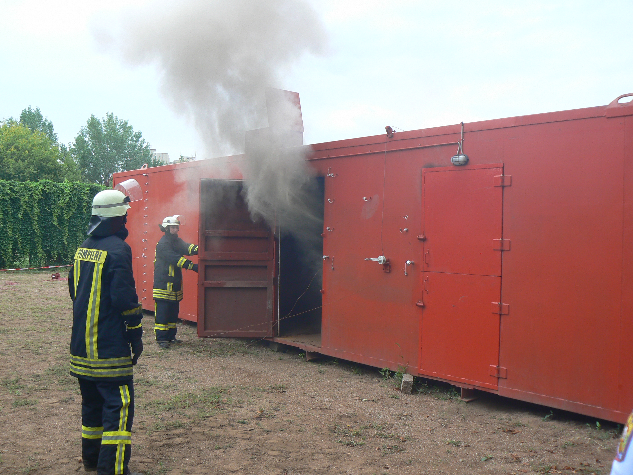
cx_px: 316
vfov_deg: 39.7
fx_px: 658
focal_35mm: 36
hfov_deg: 51.4
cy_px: 238
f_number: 4
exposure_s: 1/80
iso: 80
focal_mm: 6
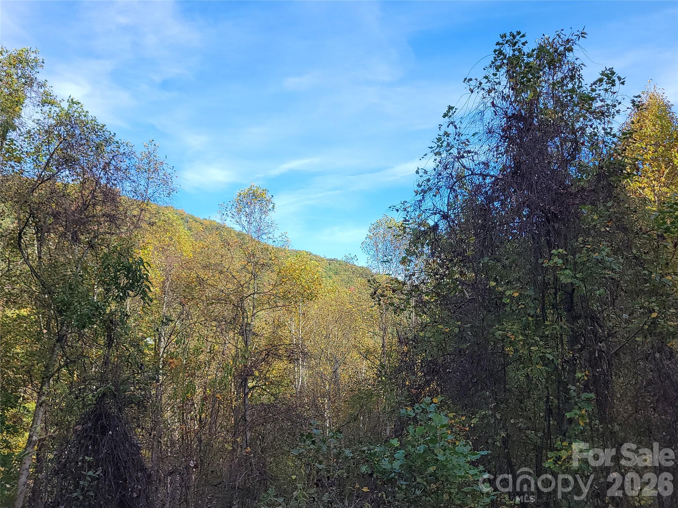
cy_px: 254
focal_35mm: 26
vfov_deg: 53.1
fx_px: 509
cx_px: 339
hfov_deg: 67.3
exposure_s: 1/1005
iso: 40
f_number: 1.8
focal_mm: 5.4
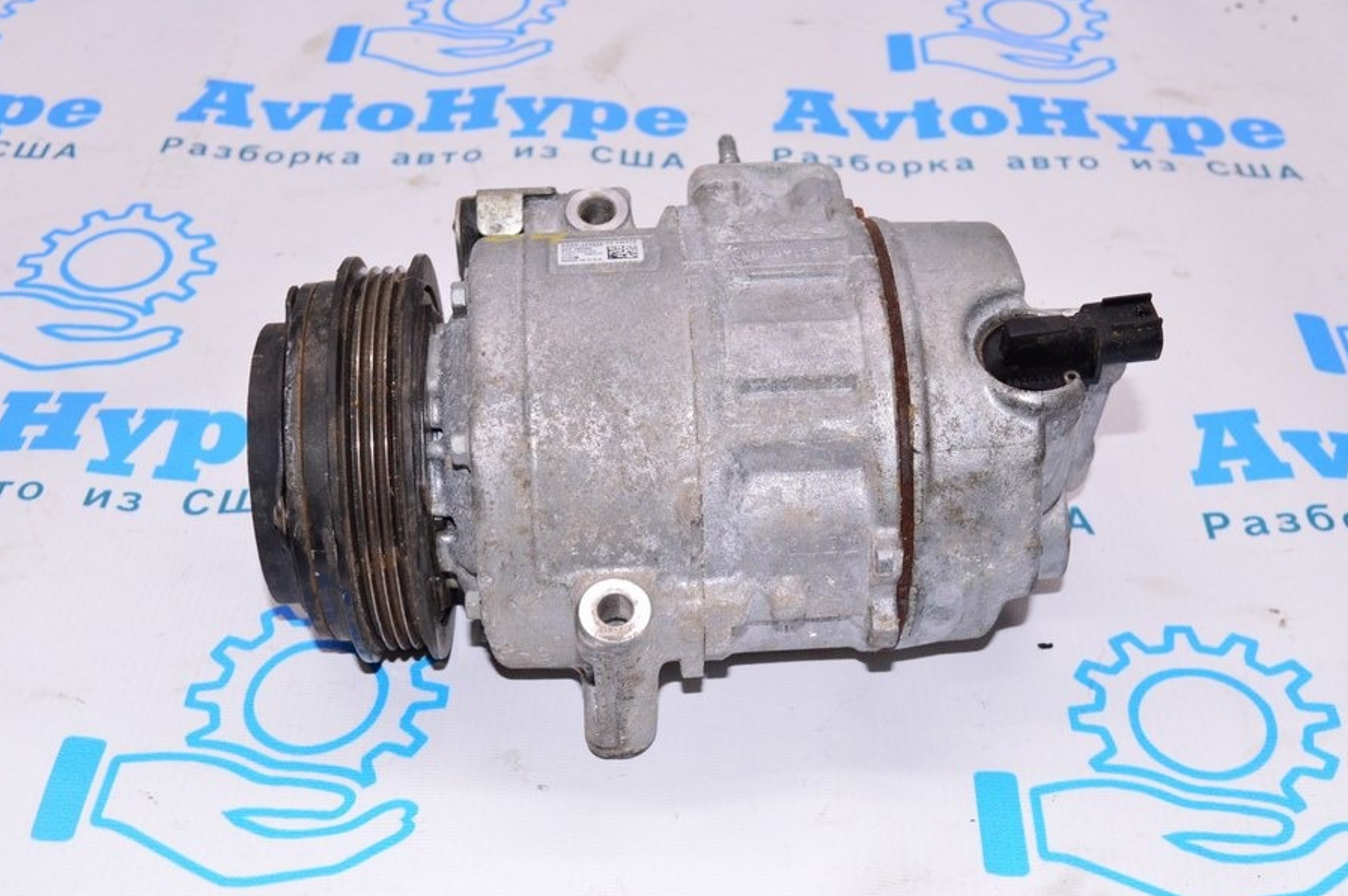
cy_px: 434
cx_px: 663
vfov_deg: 28.0
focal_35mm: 48
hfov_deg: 41.1
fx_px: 1796
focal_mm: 28
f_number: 8
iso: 1600
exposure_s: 1/125
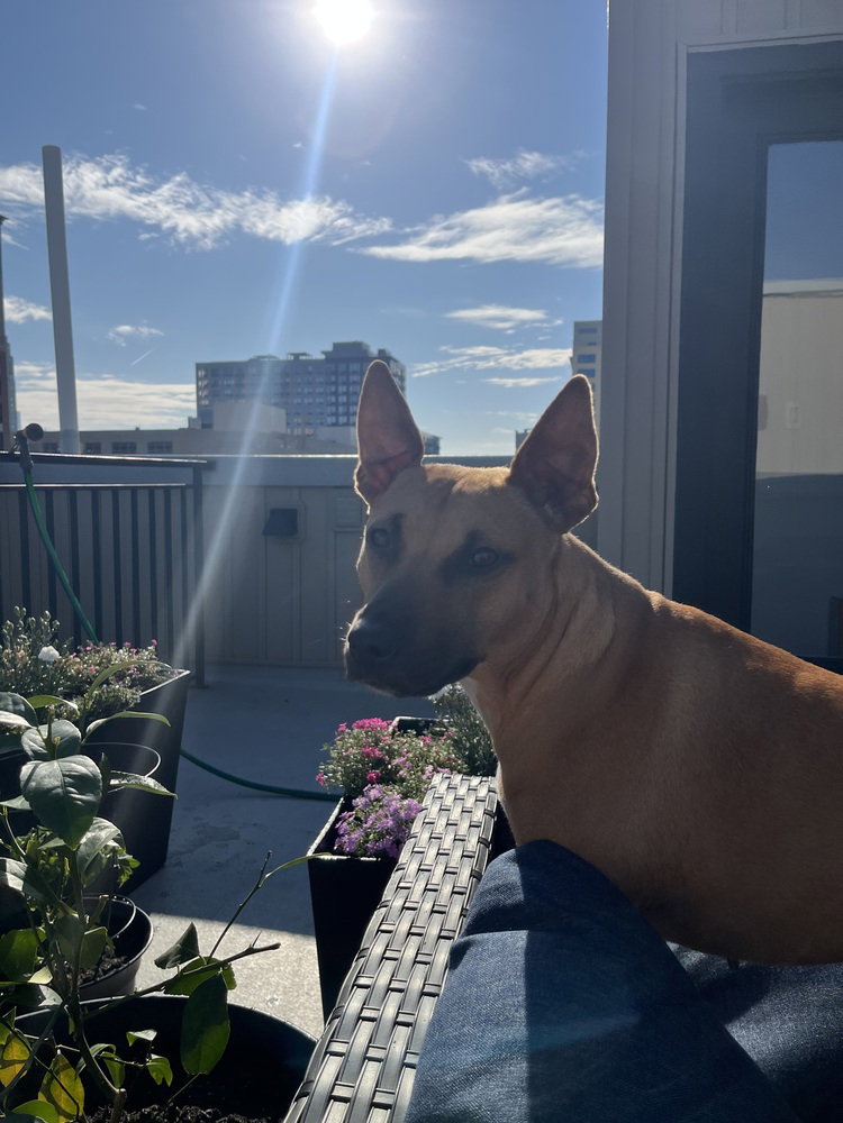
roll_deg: +0.7
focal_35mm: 26
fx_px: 844
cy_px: 562
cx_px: 422
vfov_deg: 67.3
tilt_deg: -5.2
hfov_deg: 53.1
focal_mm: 5.1
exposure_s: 1/9091
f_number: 1.6
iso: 50
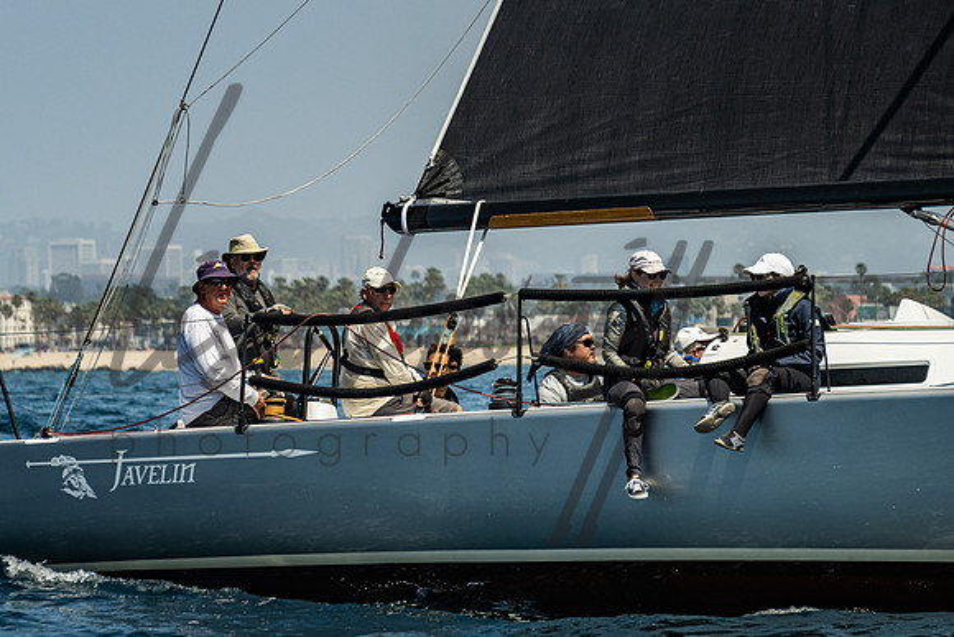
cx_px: 383
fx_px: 6720
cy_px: 254
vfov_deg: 5.4
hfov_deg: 8.1
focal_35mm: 254
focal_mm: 165
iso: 320
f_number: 6.3
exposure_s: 1/1250
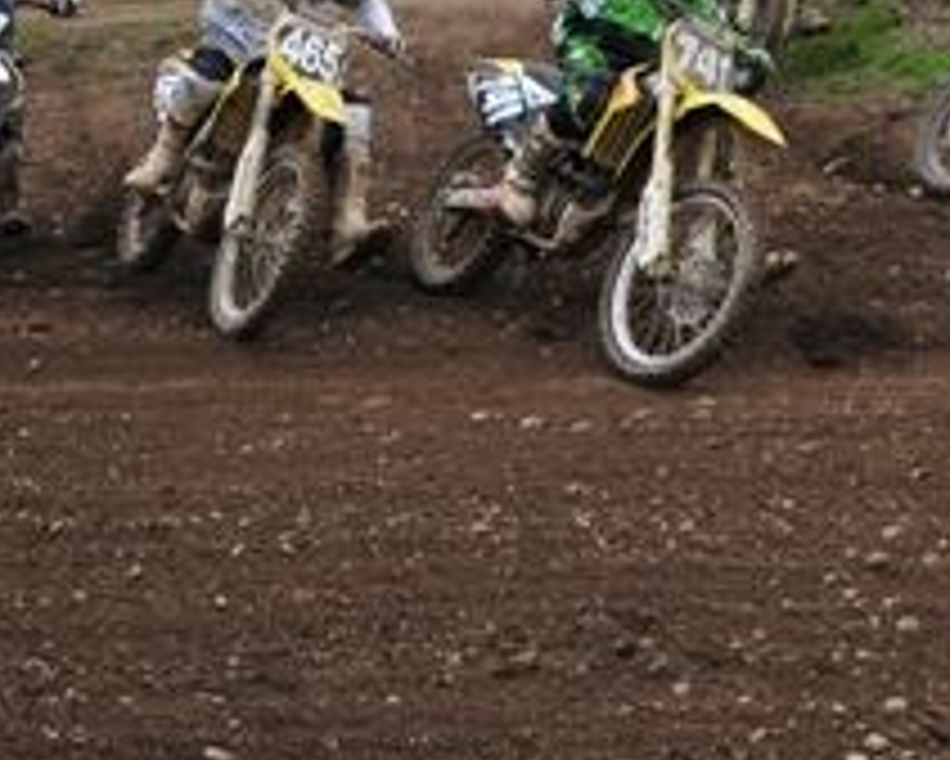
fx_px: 1772
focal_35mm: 63
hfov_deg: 28.8
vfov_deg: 23.9
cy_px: 153
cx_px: 864
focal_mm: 21
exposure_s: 1/500
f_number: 4
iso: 400
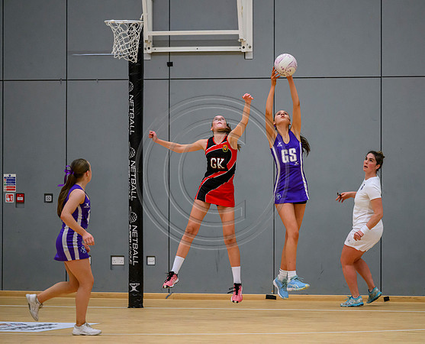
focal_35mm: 236
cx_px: 265
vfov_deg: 6.6
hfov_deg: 8.1
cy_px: 173
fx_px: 2986
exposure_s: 1/1000
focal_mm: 200
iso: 5000
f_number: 2.8
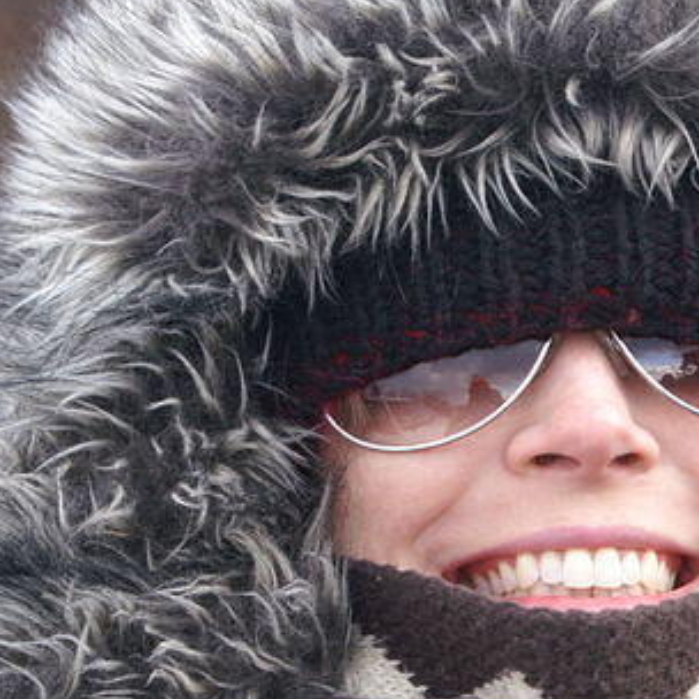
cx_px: 625
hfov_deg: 12.9
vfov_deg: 13.0
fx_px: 3061
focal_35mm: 134
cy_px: 407
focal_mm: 50
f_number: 5.6
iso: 200
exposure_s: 1/125
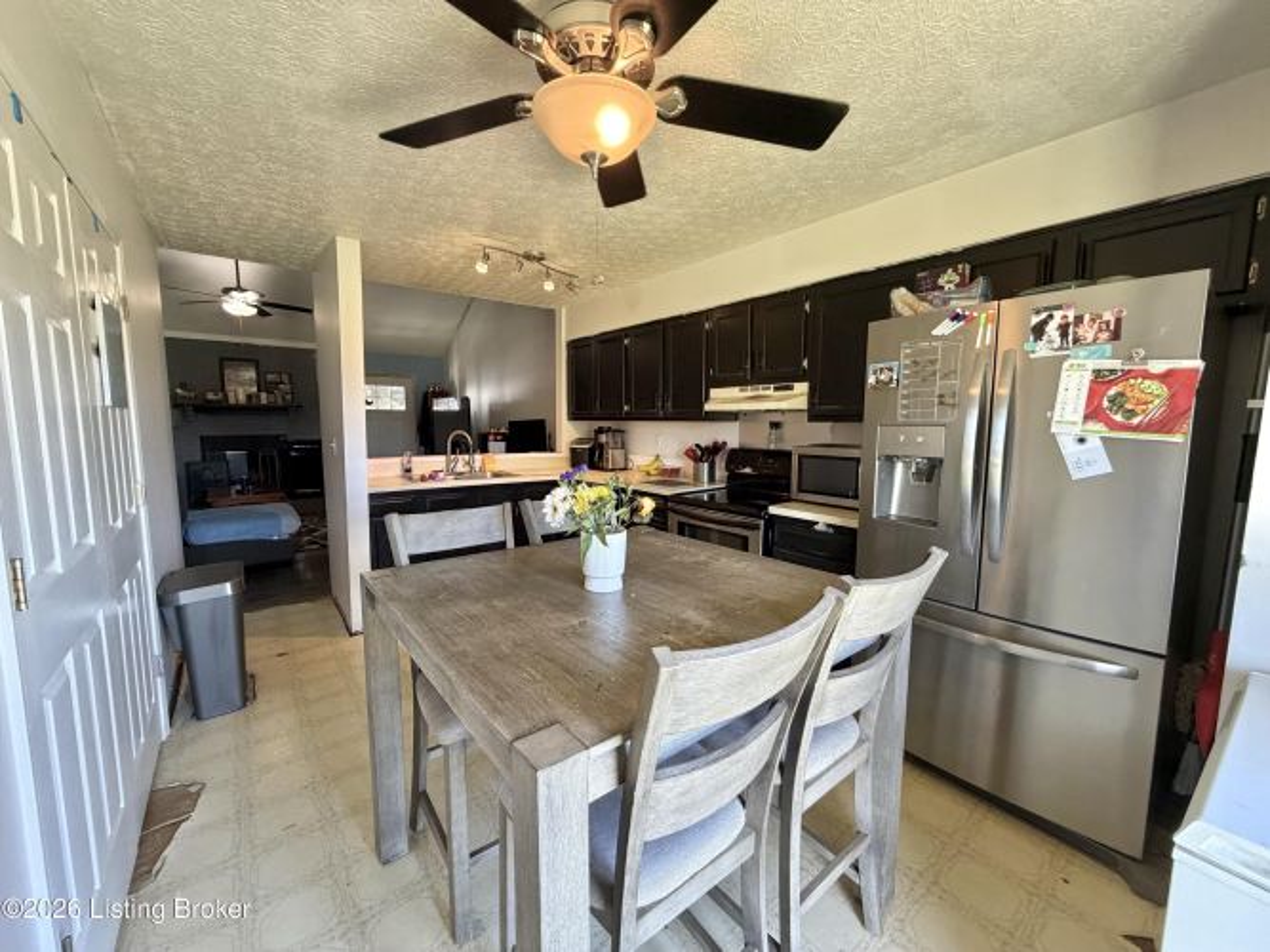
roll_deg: -0.2
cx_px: 635
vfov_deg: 85.7
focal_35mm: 14
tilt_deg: -5.8
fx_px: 514
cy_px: 476
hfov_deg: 102.1
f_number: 2.2
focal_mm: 2.22
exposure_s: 1/79
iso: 320
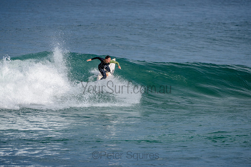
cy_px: 84
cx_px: 126
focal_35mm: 612
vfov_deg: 2.2
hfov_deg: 3.4
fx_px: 4268
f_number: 5.6
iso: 110
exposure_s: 1/1250
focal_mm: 500
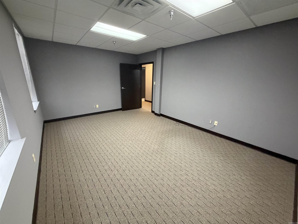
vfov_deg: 85.7
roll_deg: -0.6
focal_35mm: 14
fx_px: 121
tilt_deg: -16.0
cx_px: 149
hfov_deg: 102.1
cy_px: 112
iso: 400
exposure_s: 1/60
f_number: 2.2
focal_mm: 2.22
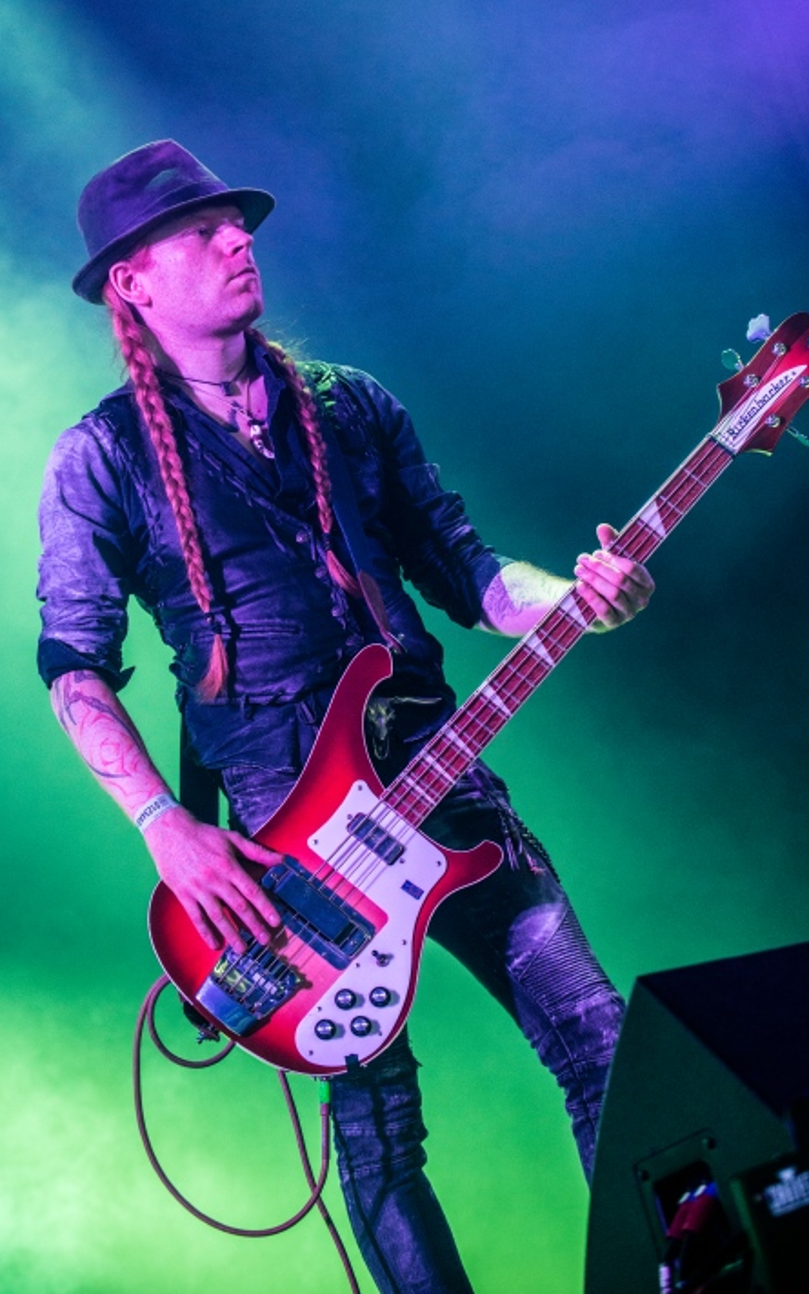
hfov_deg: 13.3
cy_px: 652
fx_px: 3457
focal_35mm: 98
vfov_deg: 21.2
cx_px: 424
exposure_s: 1/125
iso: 3200
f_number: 4
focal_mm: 95
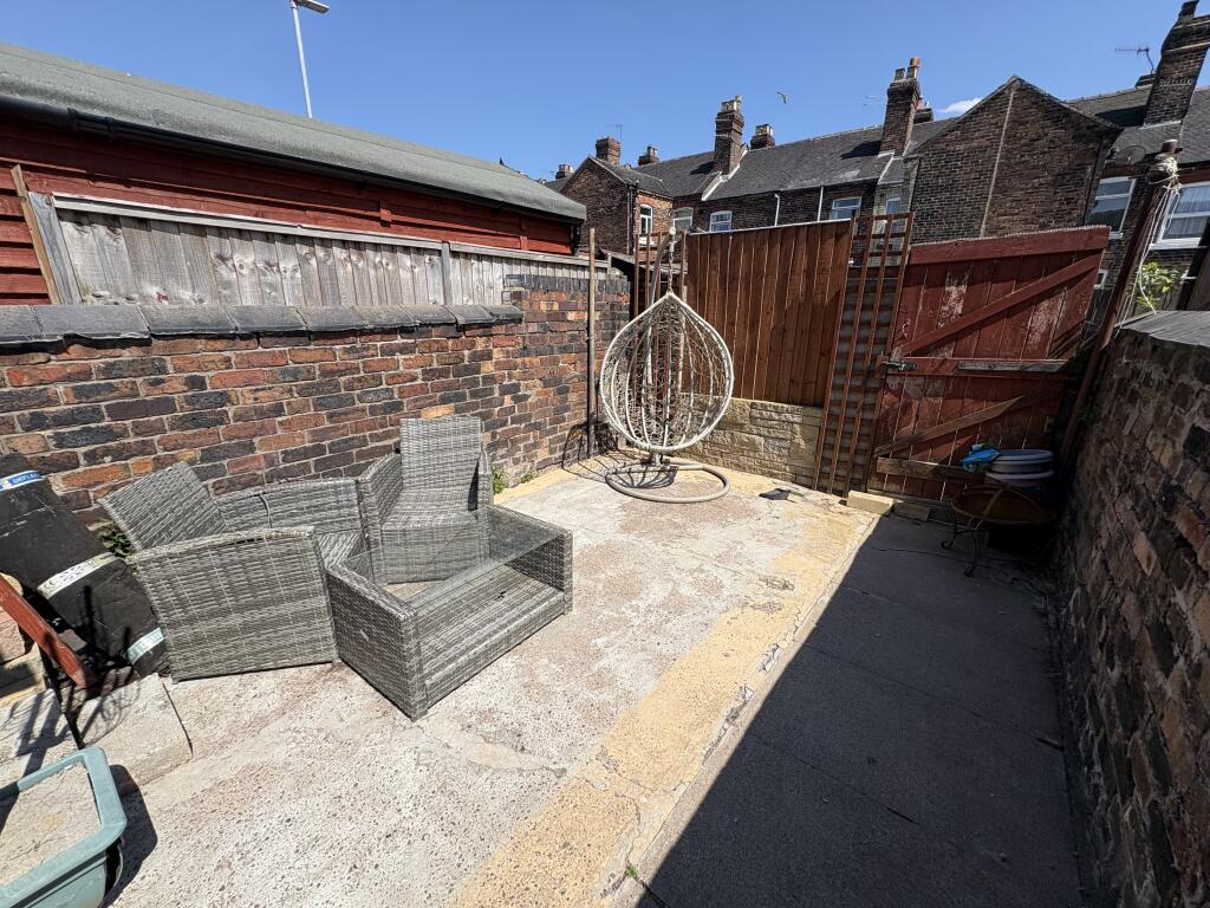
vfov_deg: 85.7
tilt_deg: -16.6
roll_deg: +0.8
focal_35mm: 14
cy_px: 454
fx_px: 489
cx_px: 605
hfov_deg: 102.1
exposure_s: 1/2208
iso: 50
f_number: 2.2
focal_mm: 2.22
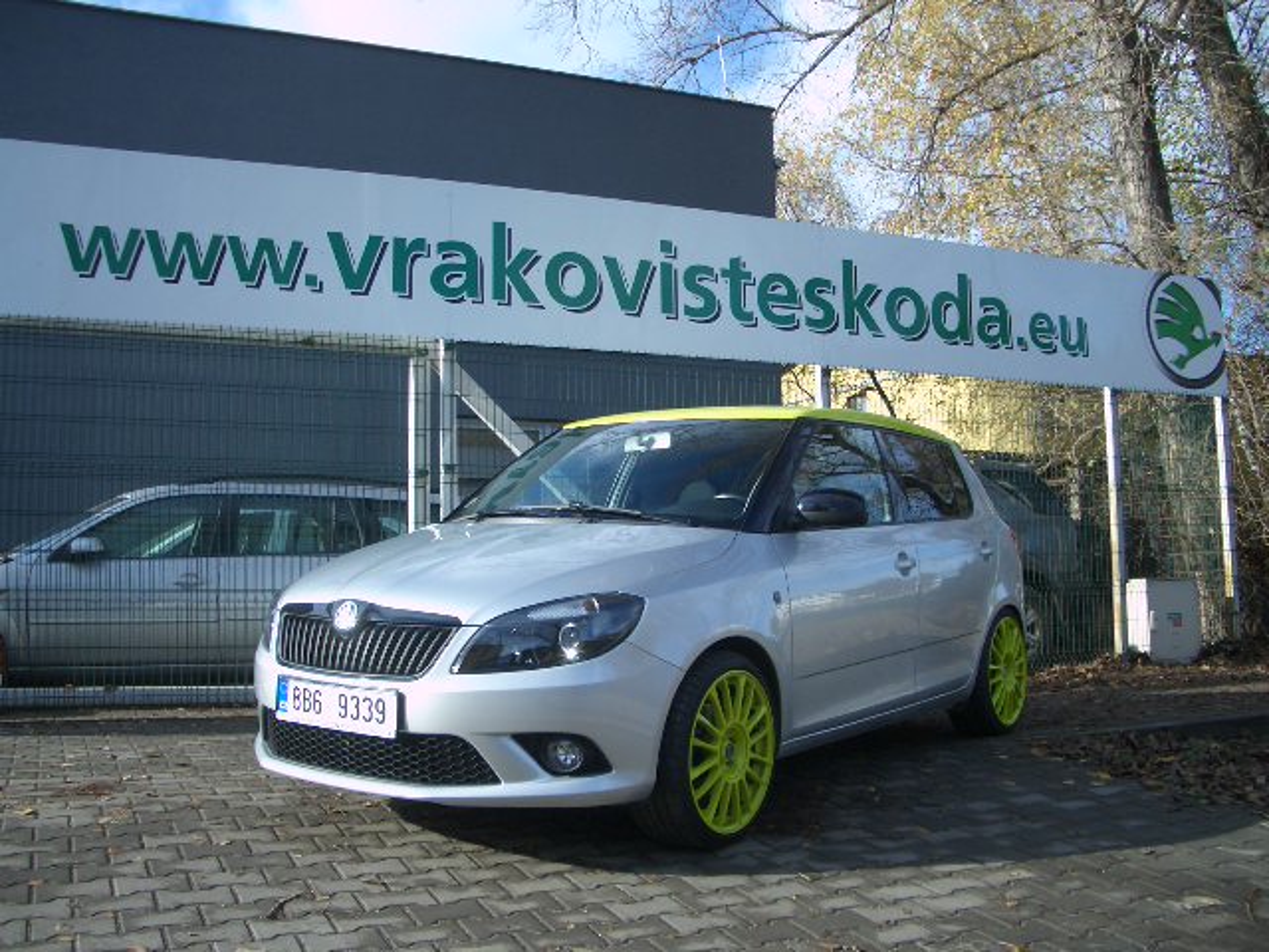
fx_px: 1283
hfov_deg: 52.6
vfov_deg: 40.7
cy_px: 476
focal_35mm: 35
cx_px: 634
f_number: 2.6
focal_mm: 5.8
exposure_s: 1/800
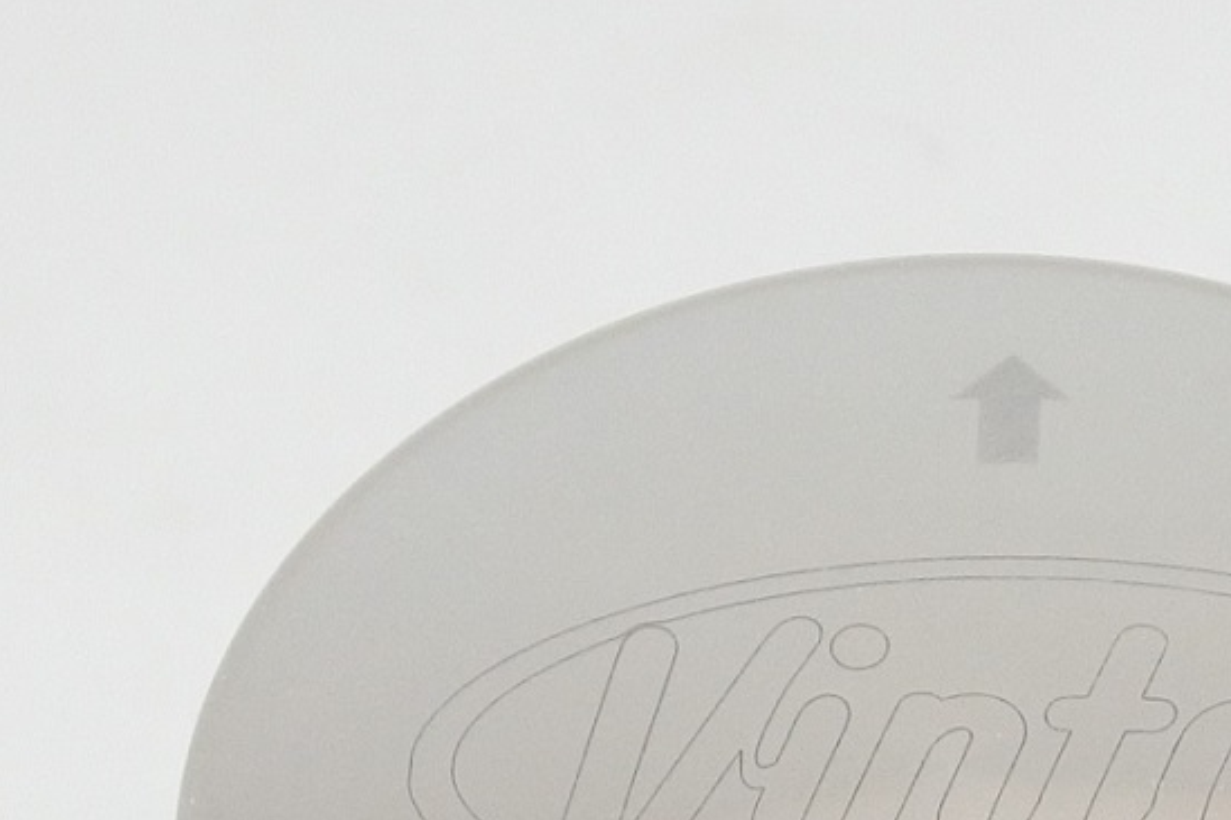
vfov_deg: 6.9
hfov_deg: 10.5
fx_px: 6702
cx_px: 970
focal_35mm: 196
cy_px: 1326
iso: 640
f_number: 4.8
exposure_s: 1/125
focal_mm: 21
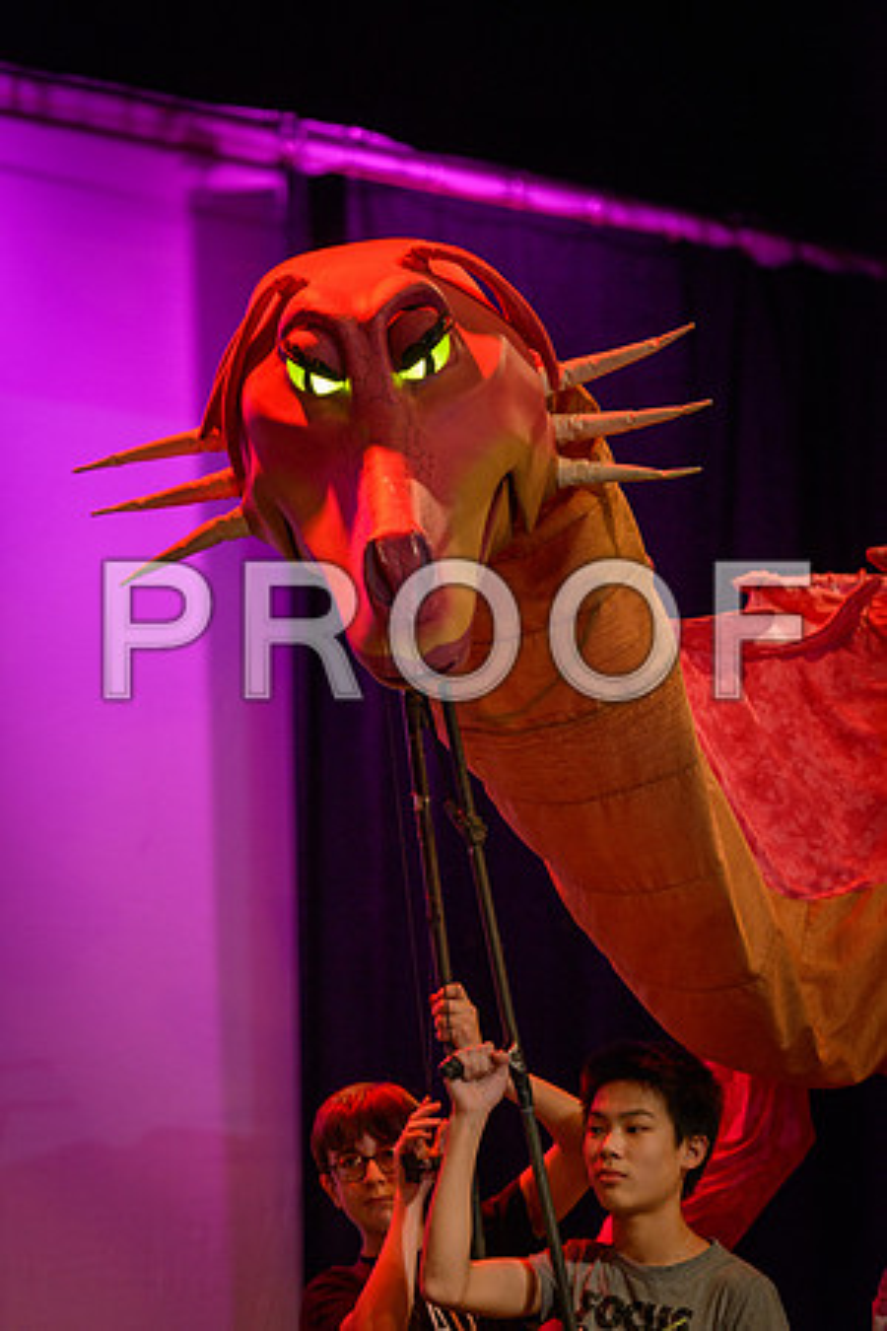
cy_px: 666
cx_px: 444
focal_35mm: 135
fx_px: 4989
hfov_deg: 10.2
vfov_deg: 15.2
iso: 1000
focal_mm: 135
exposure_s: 1/100
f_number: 2.8
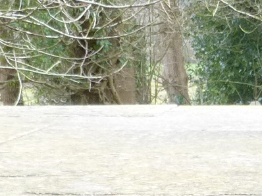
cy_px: 450
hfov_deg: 12.3
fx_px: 1218
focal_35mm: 161
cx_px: 178
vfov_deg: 8.5
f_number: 3.3
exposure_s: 1/60
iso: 125
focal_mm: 4.3
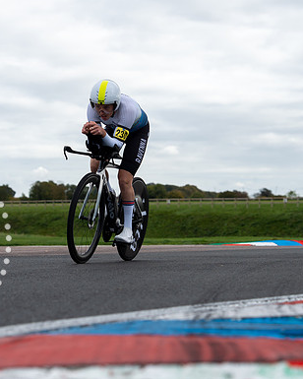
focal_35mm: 124
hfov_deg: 12.4
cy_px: 210
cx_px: 131
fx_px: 1390
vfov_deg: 15.5
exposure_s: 1/1000
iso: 100
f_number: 3.5
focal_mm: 62
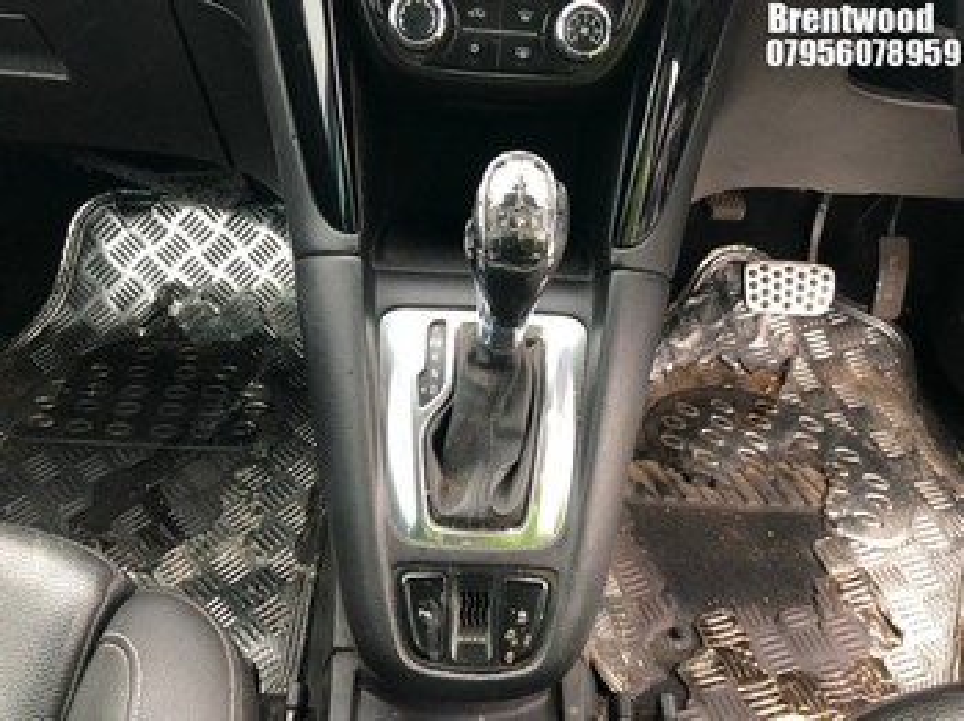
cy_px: 360
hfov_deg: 63.5
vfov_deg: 49.7
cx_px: 482
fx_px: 779
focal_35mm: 28
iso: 80
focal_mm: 4
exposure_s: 1/17
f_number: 1.8
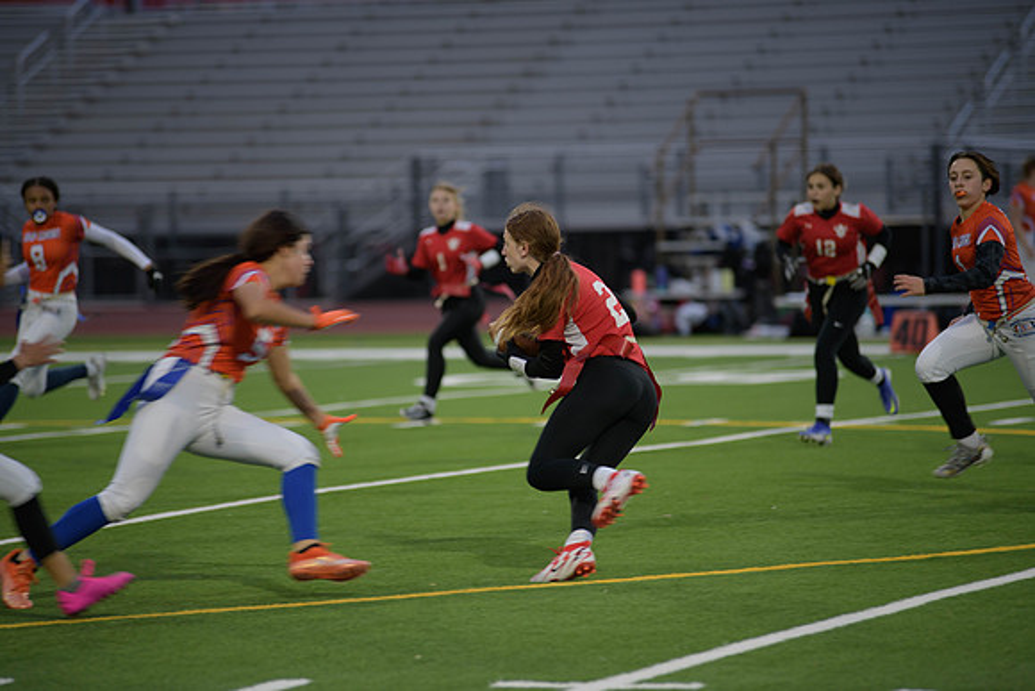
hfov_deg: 10.3
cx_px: 518
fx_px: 5751
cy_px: 346
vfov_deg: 6.9
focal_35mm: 200
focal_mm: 200
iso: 360
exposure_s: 1/200
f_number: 2.8
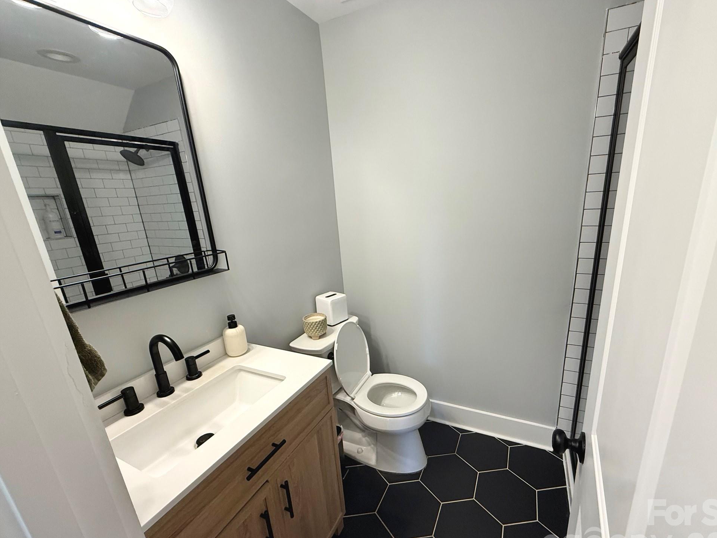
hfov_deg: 98.0
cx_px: 383
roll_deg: +2.7
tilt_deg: -16.0
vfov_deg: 81.7
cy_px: 285
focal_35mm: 15
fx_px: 311
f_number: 2.2
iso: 250
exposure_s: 1/120
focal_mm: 2.22
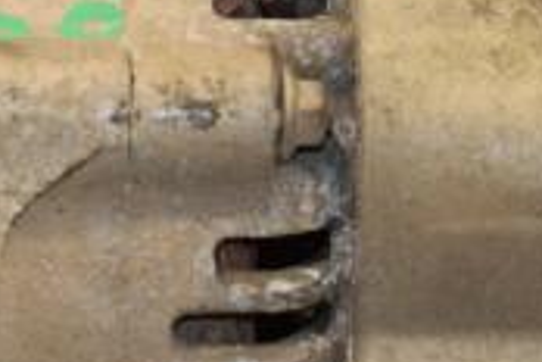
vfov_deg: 3.8
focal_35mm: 362
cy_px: 234
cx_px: 0
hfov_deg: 5.7
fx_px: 5450
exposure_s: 1/200
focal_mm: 70
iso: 800
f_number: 5.6
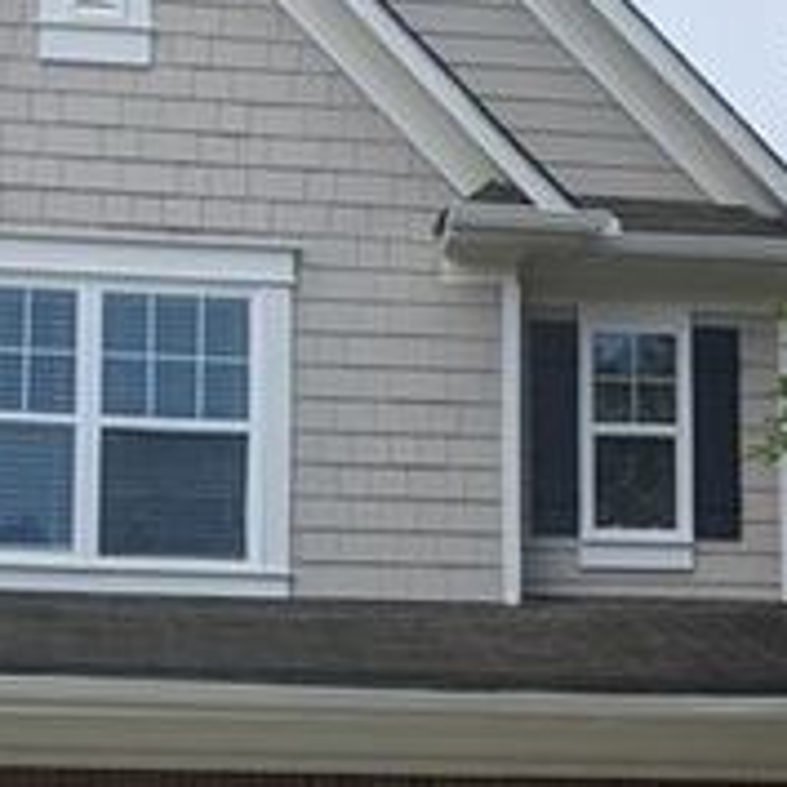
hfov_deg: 19.3
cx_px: 347
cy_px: 789
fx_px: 2315
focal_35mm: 90
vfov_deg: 18.8
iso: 67
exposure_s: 1/1466
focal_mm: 4.38
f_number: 1.73
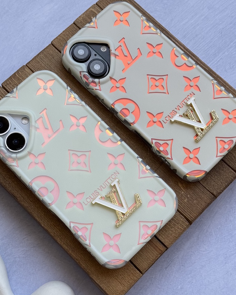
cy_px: 145
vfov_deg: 29.6
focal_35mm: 64
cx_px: 106
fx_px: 559
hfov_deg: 23.8
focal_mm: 6.76
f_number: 1.78
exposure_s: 1/928
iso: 64
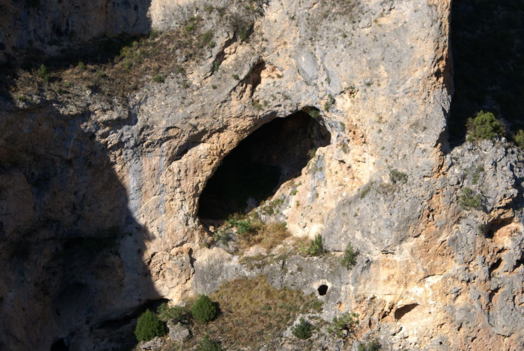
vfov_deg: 15.2
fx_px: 1311
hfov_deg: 22.6
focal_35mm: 90
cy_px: 176
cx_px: 262
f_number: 8
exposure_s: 1/200
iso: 100
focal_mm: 60
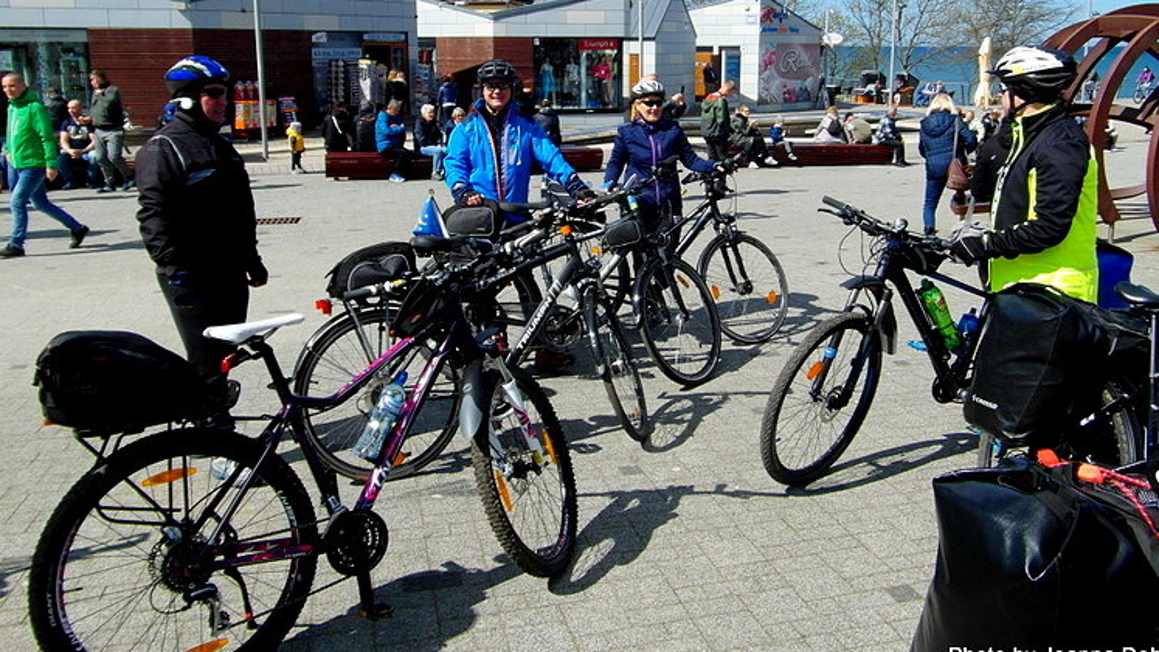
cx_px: 607
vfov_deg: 41.1
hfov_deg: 67.9
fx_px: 860
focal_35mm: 28
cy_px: 228
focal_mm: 4
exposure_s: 1/1000
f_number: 3.2
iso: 100
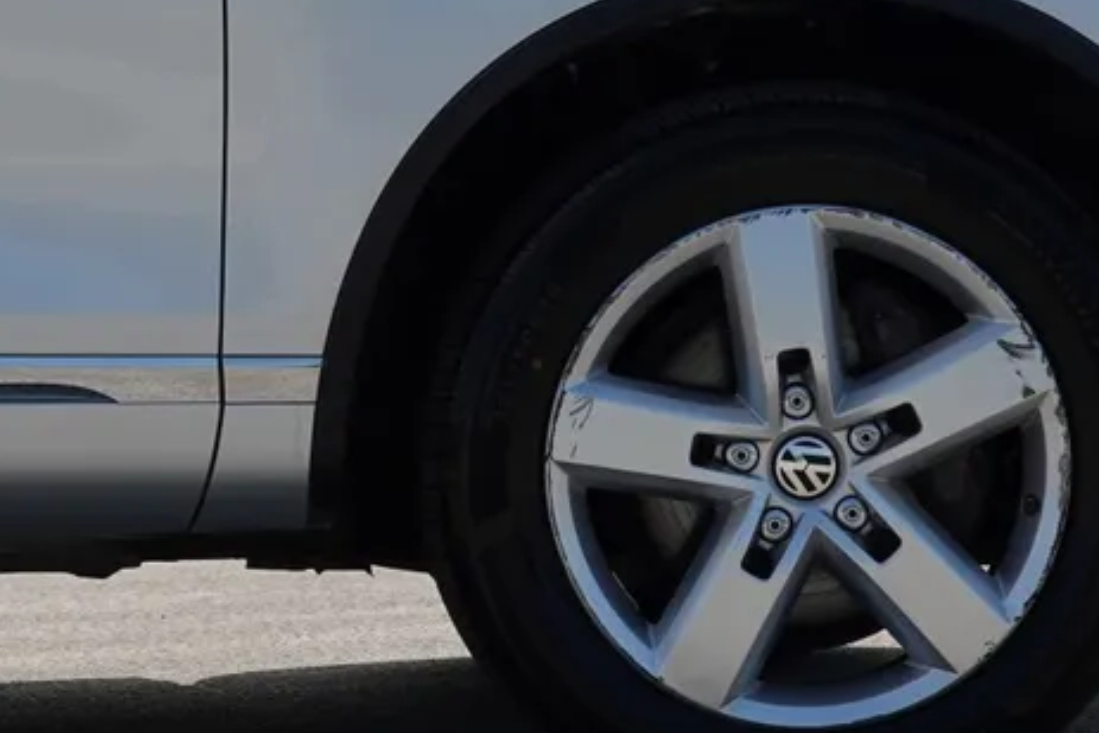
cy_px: -45
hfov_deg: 4.4
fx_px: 14168
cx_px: 312
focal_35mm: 464
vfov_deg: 3.0
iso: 100
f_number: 4
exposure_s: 1/1000
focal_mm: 64.84
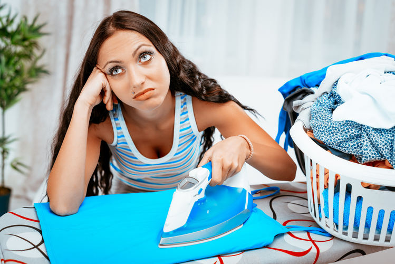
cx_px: 198
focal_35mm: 50
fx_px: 549
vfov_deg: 27.0
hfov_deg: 39.6
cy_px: 132
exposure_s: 1/125
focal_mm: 50
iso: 100
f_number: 3.2
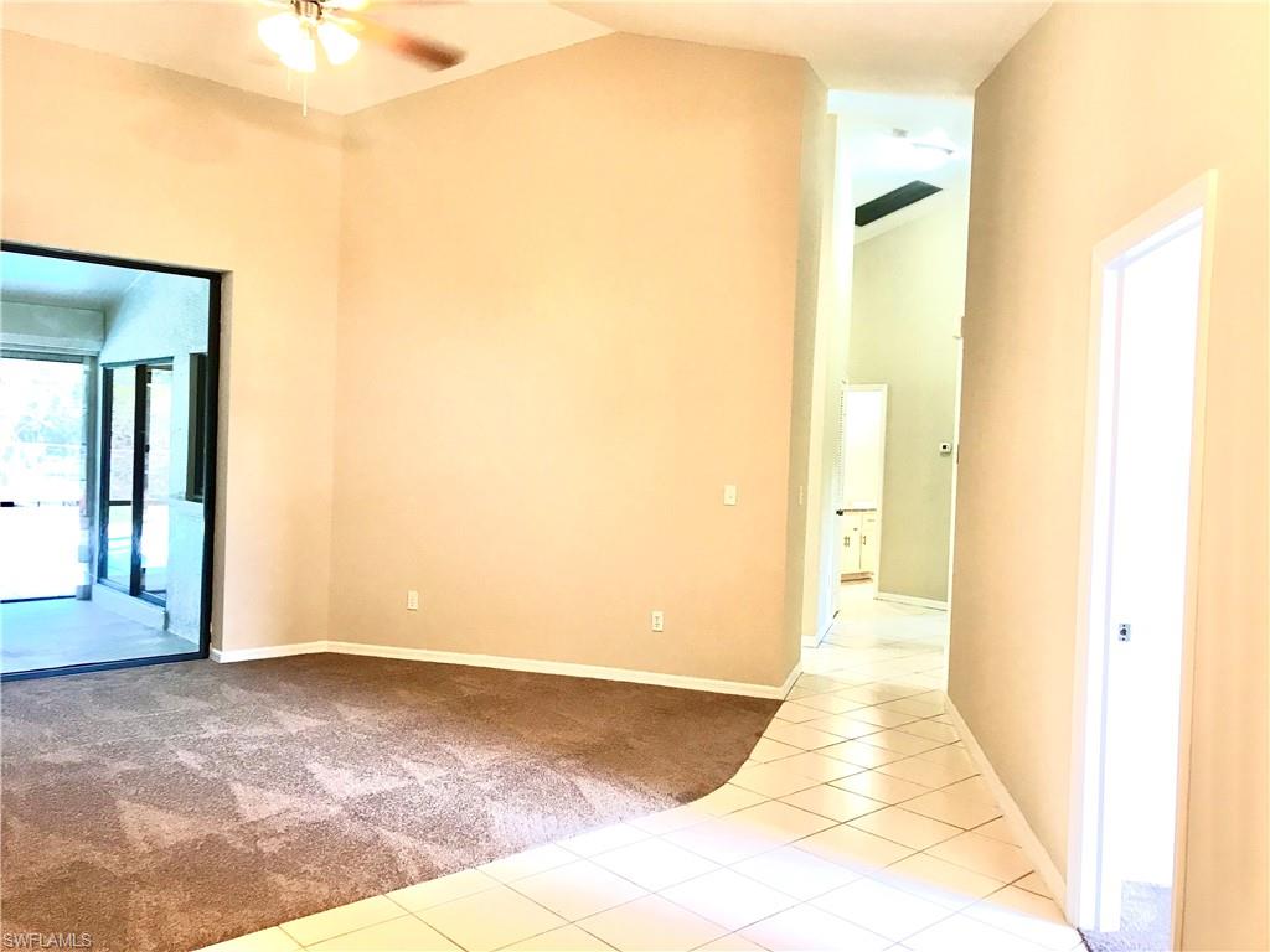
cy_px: 476
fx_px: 1027
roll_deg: -2.3
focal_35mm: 28
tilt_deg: -1.4
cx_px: 635
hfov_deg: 63.4
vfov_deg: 49.7
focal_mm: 3.99
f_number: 1.8
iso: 40
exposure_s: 1/24
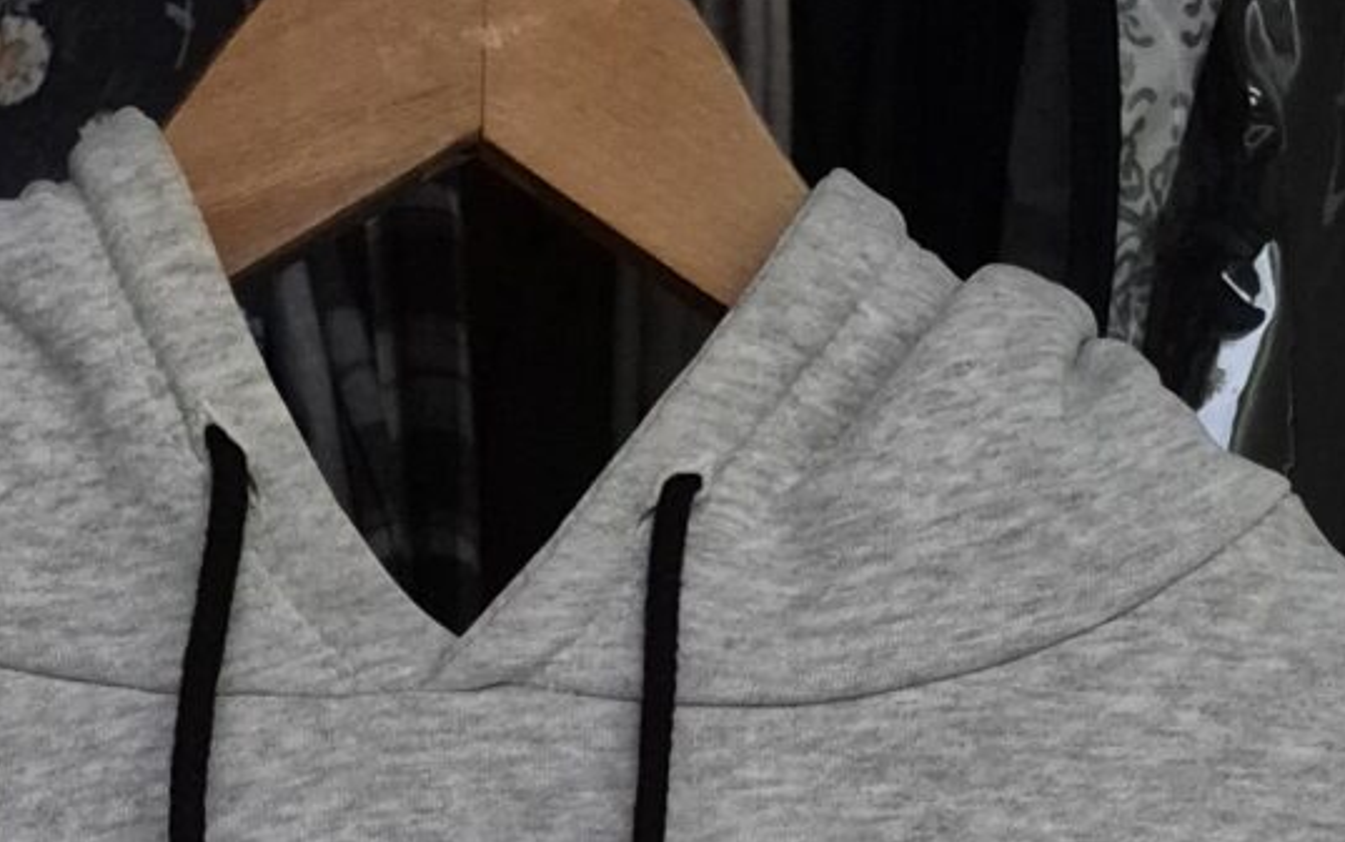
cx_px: 456
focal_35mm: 93
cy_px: 2110
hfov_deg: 22.2
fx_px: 3410
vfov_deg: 11.3
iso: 1250
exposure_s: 1/40
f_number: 1.8
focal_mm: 5.4
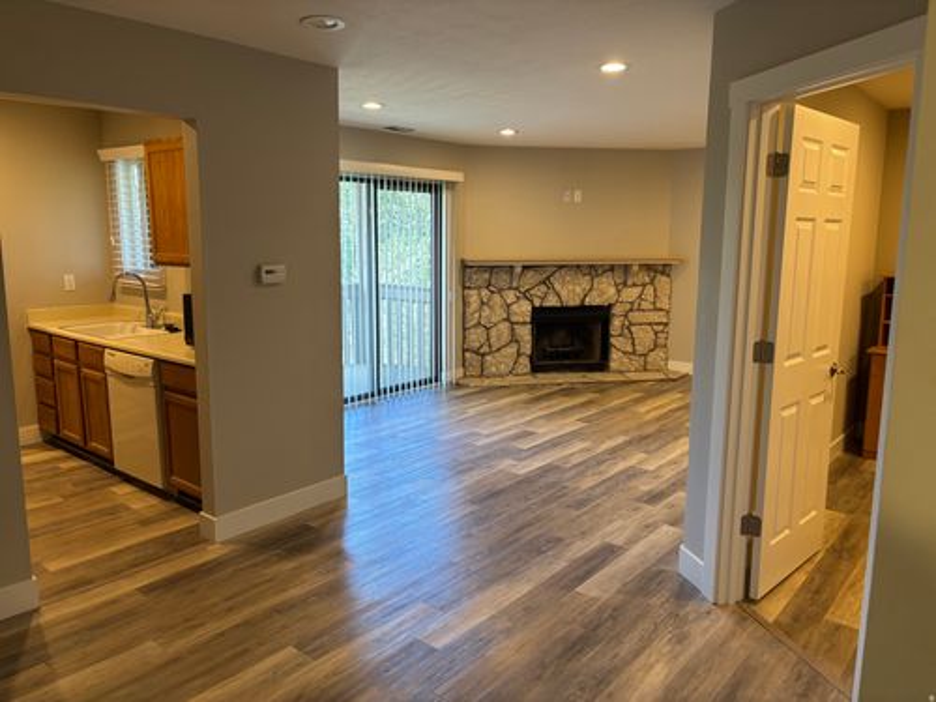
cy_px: 351
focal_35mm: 26
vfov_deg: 53.1
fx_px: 703
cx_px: 468
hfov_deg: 67.3
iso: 80
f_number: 1.6
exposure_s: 1/60
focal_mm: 5.96
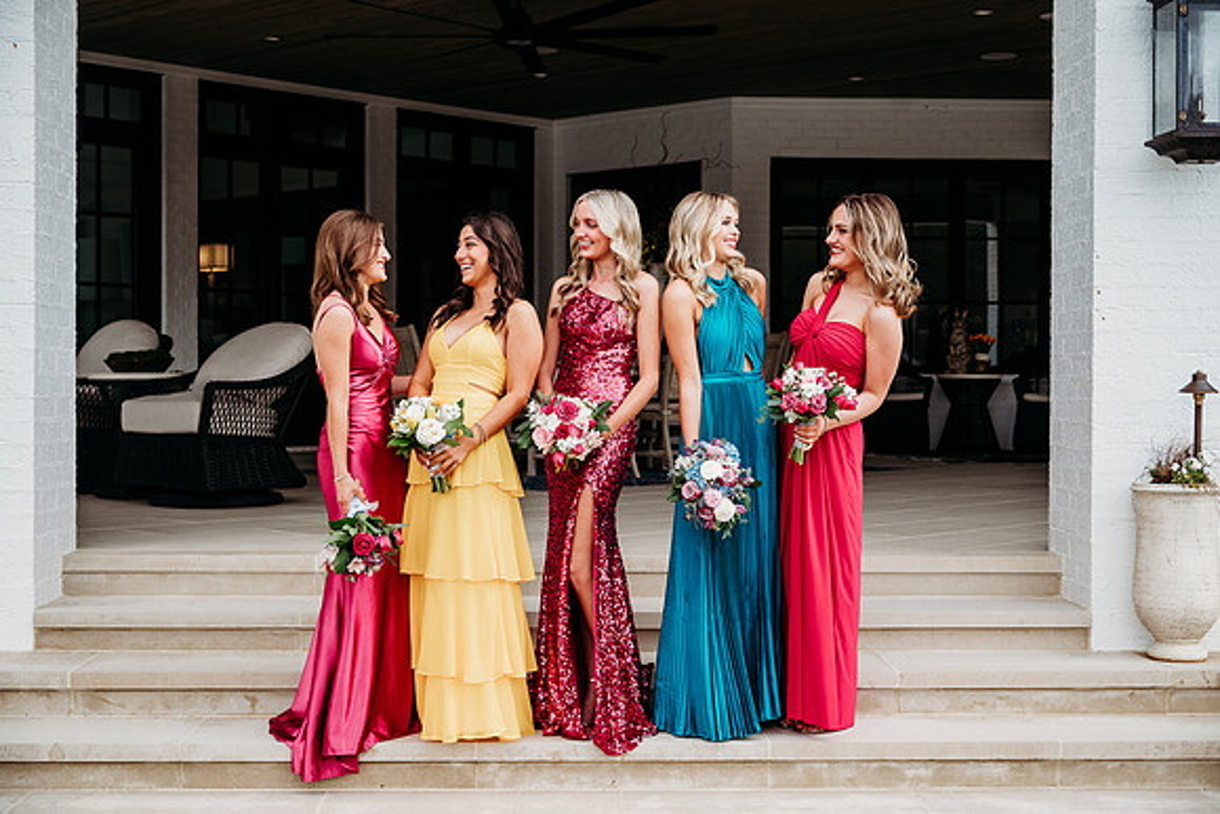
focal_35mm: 50
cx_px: 610
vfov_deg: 27.0
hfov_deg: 39.6
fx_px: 1695
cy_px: 407
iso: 250
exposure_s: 1/320
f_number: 4
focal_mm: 50
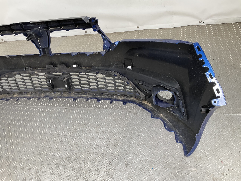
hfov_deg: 61.7
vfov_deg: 48.2
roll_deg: +16.4
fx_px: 202
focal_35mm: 29
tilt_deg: -36.2
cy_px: 90
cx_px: 120
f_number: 1.8
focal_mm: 3
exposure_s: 1/120
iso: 20
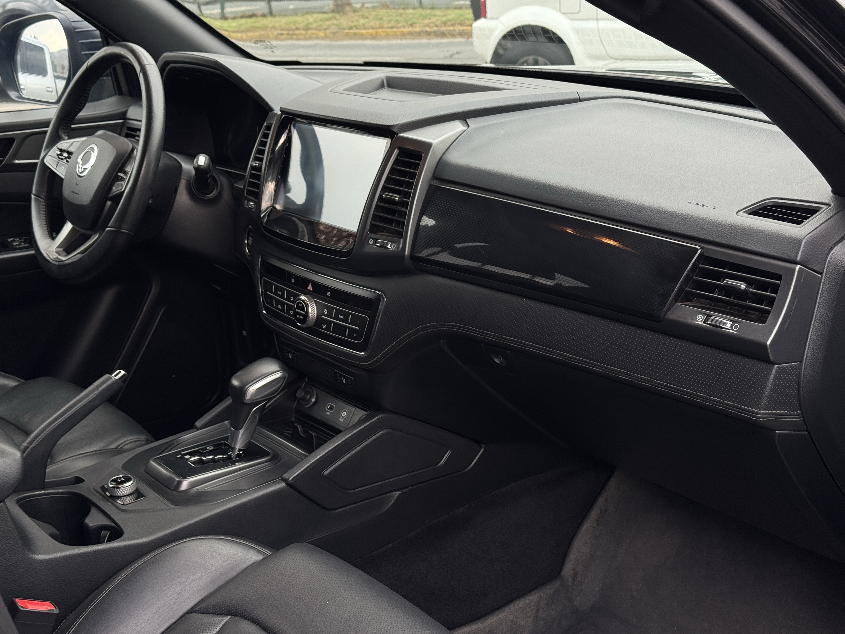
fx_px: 1172
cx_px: 422
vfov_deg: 30.3
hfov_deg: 39.7
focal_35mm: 48
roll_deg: +5.3
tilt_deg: -17.8
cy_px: 317
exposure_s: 1/134
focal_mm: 6.76
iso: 50
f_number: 1.78
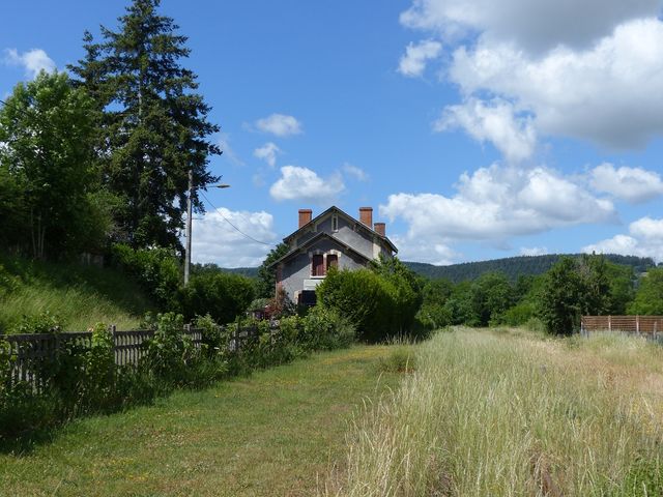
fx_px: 862
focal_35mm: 45
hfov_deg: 42.1
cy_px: 248
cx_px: 332
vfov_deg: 32.2
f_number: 4
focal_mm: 8.1
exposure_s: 1/1000
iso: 100
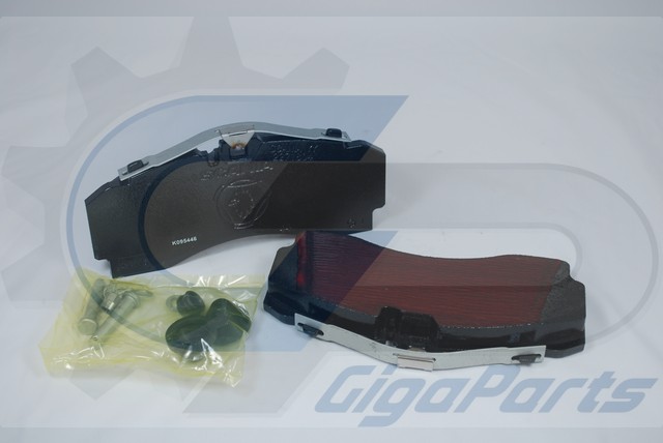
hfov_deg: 35.0
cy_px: 222
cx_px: 332
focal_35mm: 57
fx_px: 1051
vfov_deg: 23.8
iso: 200
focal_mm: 38
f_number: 5.6
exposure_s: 1/125
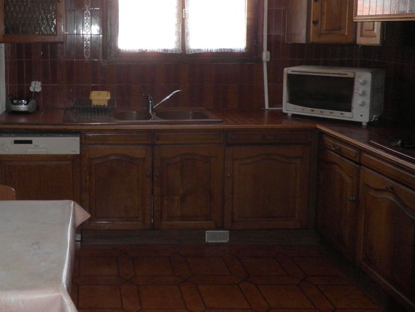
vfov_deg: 36.0
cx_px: 86
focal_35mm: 39
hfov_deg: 45.5
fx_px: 468
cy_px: 78
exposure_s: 1/30
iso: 160
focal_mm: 4.3
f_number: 3.3
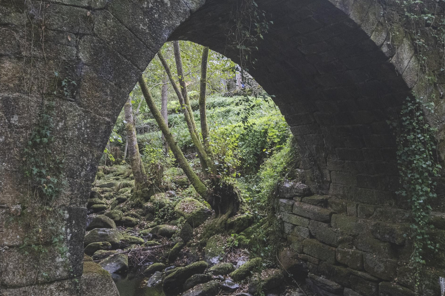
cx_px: 227
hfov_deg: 57.2
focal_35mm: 33
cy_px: 117
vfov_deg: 39.8
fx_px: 408
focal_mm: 16
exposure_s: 1/160
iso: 3200
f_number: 3.5
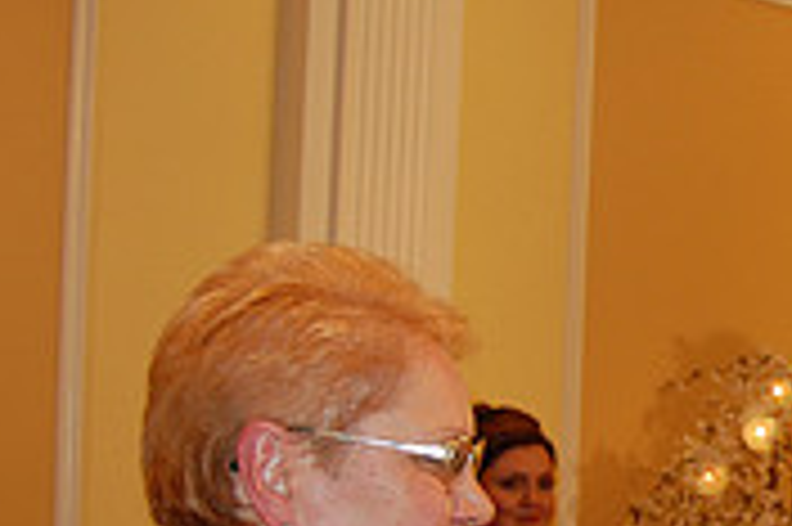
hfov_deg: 18.6
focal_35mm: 99
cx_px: 1125
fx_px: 2176
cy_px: 539
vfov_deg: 13.6
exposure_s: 1/60
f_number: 3.8
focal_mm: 20
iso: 400
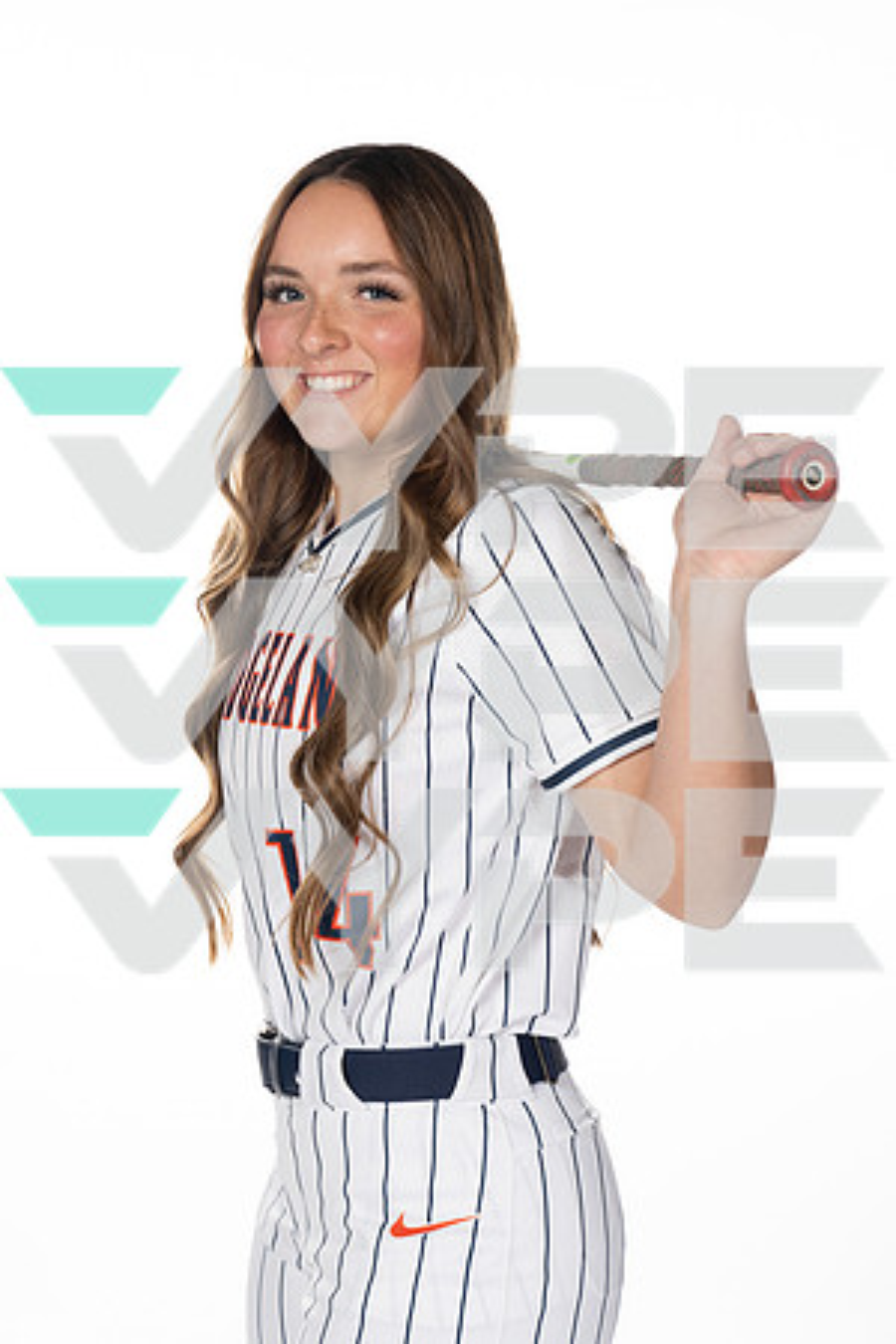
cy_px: 672
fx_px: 2091
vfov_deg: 35.6
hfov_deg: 24.2
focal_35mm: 56
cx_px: 448
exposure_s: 1/250
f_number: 6.3
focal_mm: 56
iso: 400
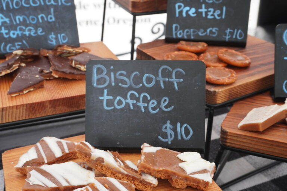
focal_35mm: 48
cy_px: 96
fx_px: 383
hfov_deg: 41.1
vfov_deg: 28.1
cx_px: 144
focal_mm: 32
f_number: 11
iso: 640
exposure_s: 1/60
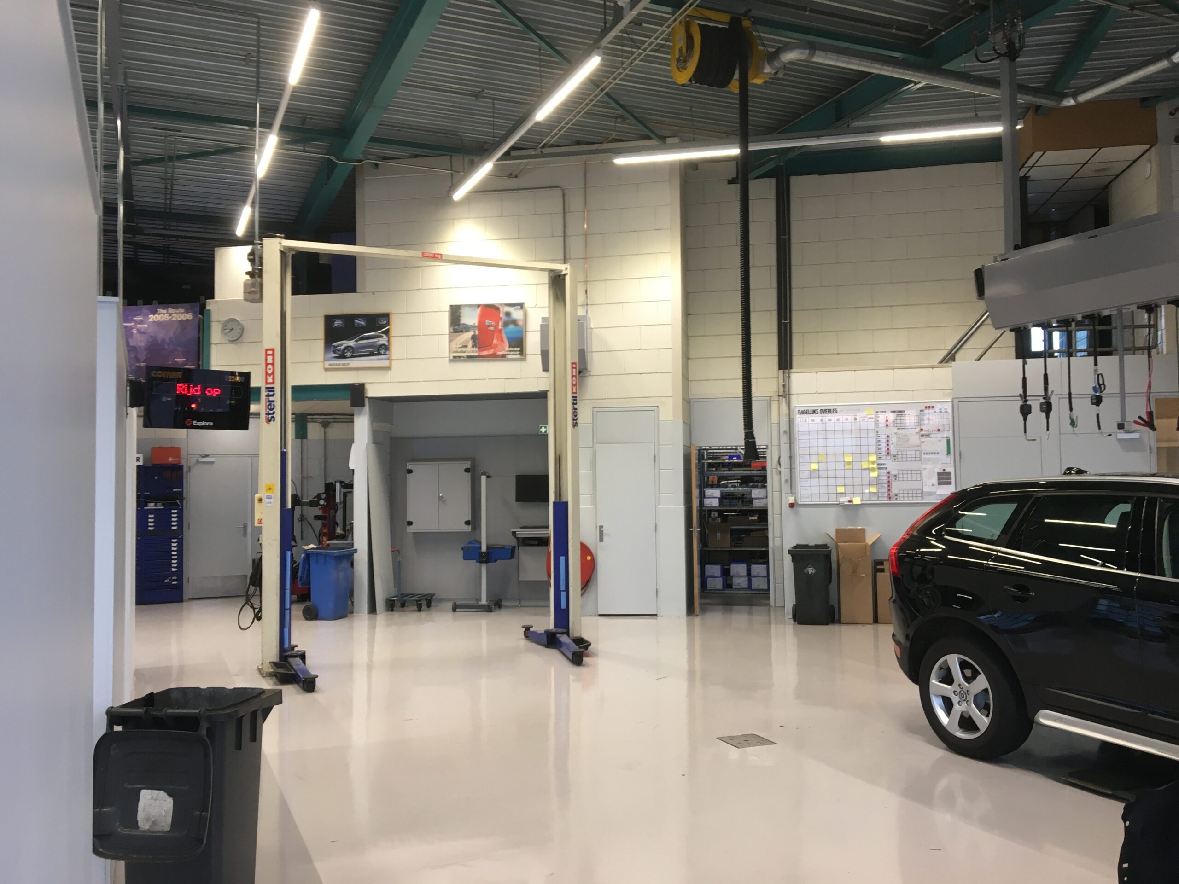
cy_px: 442
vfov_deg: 48.2
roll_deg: -0.2
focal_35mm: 29
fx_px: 988
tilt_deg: +2.6
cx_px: 590
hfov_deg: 61.7
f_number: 2.2
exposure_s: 1/33
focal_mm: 4.15
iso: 64
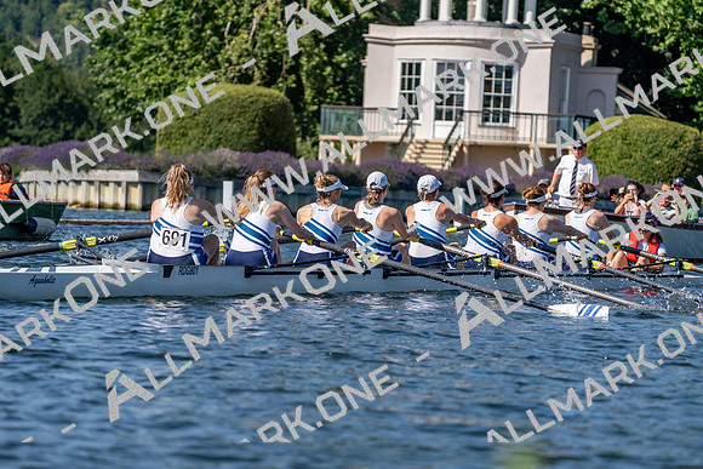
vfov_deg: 6.9
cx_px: 352
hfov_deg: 10.3
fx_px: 3906
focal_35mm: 200
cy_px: 234
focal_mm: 200
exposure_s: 1/1600
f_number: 5.6
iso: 200
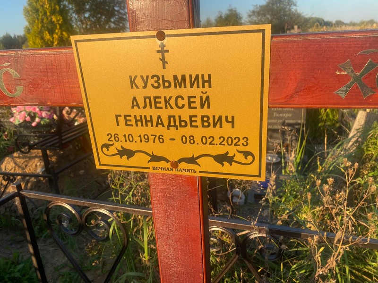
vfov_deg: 53.1
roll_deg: +3.7
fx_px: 284
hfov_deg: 67.3
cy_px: 142
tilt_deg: -20.5
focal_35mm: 26
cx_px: 189
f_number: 1.8
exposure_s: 1/839
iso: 32
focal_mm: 4.25
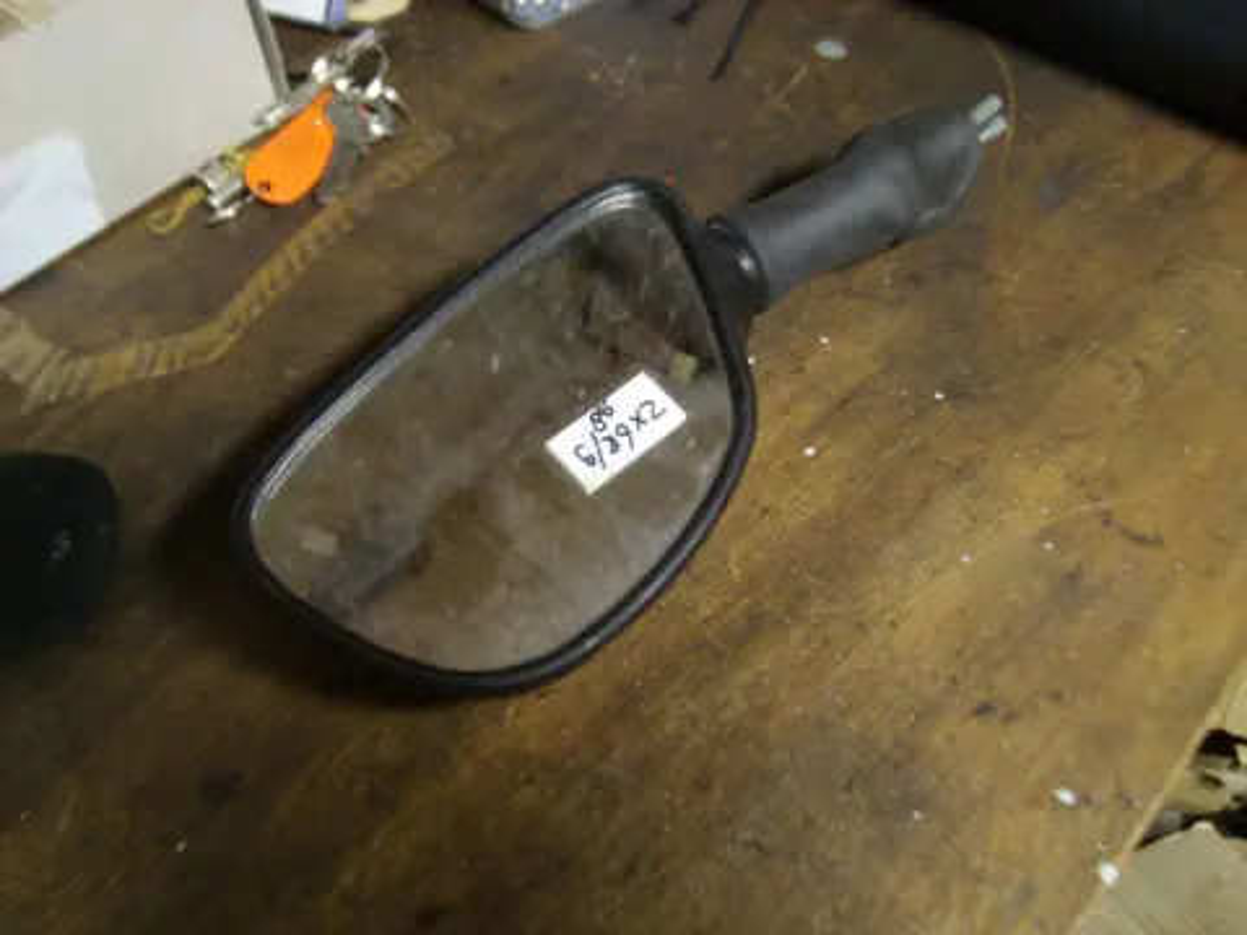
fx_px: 1261
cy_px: 468
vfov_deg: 40.7
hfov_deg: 52.6
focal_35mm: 35
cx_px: 624
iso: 50
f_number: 2.8
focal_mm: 5.8
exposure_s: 1/2.5
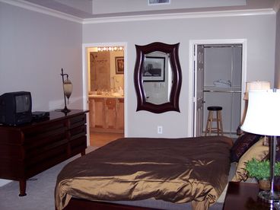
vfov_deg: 36.8
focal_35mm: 39
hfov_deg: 47.9
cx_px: 140
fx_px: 315
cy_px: 105
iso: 140
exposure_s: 1/60
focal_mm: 8
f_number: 2.8
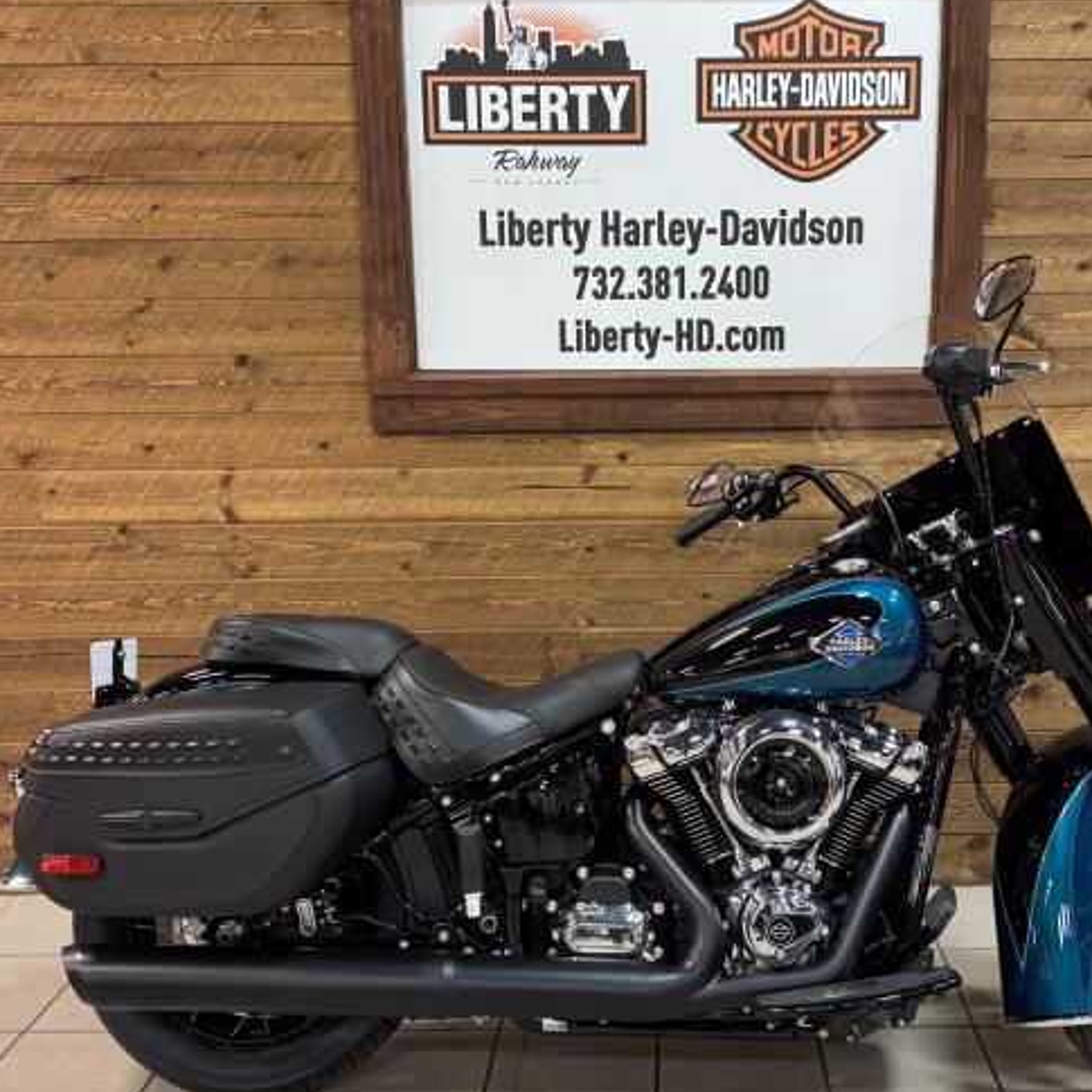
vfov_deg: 47.2
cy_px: 520
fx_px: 1249
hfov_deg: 46.9
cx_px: 666
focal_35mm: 35
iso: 320
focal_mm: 6.76
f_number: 1.78
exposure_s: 1/60
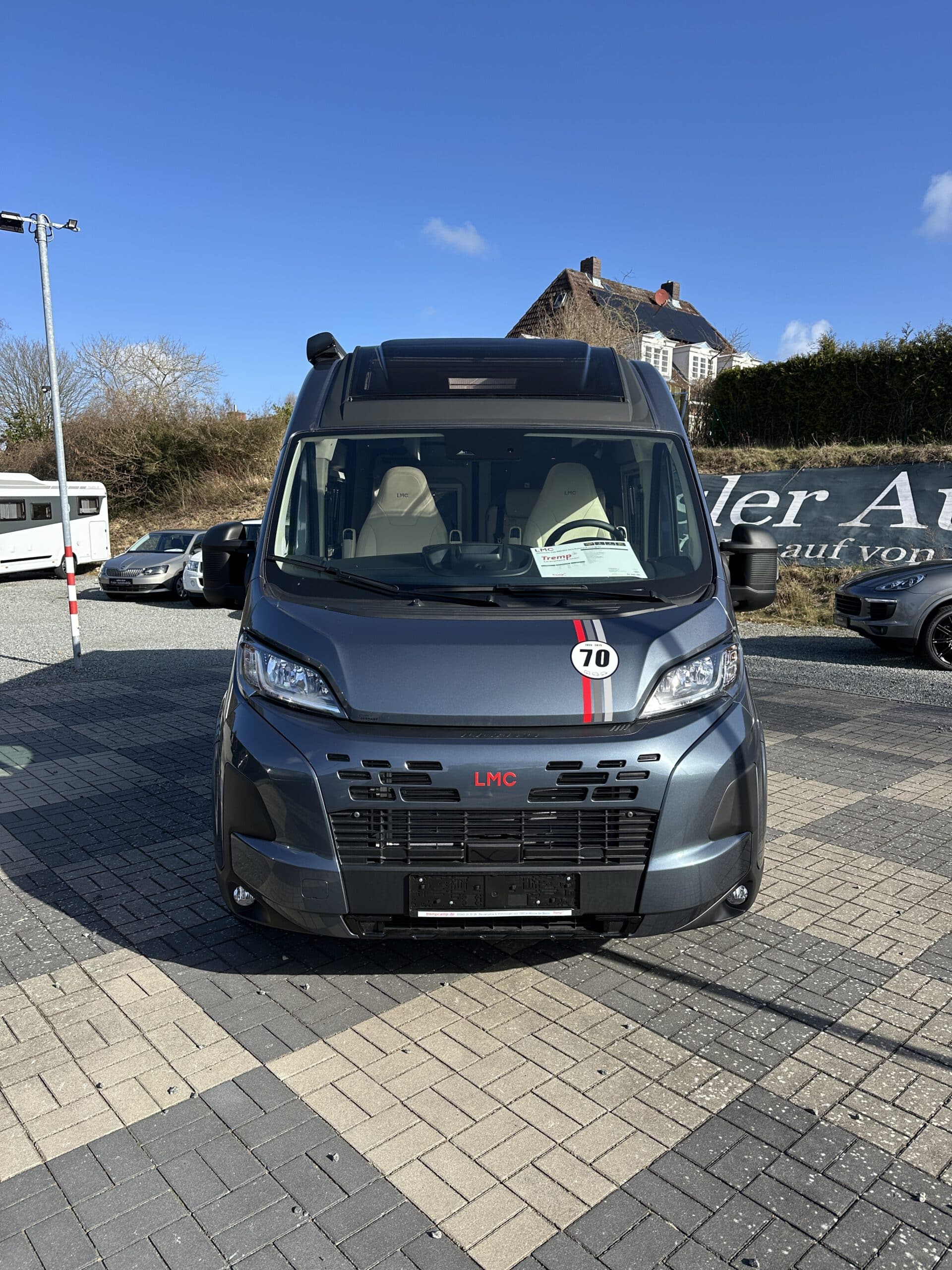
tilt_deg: -7.2
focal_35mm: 24
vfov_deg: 71.6
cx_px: 476
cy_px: 635
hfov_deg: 56.8
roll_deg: -1.0
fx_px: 880
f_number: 1.78
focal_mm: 6.86
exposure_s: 1/2882
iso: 80
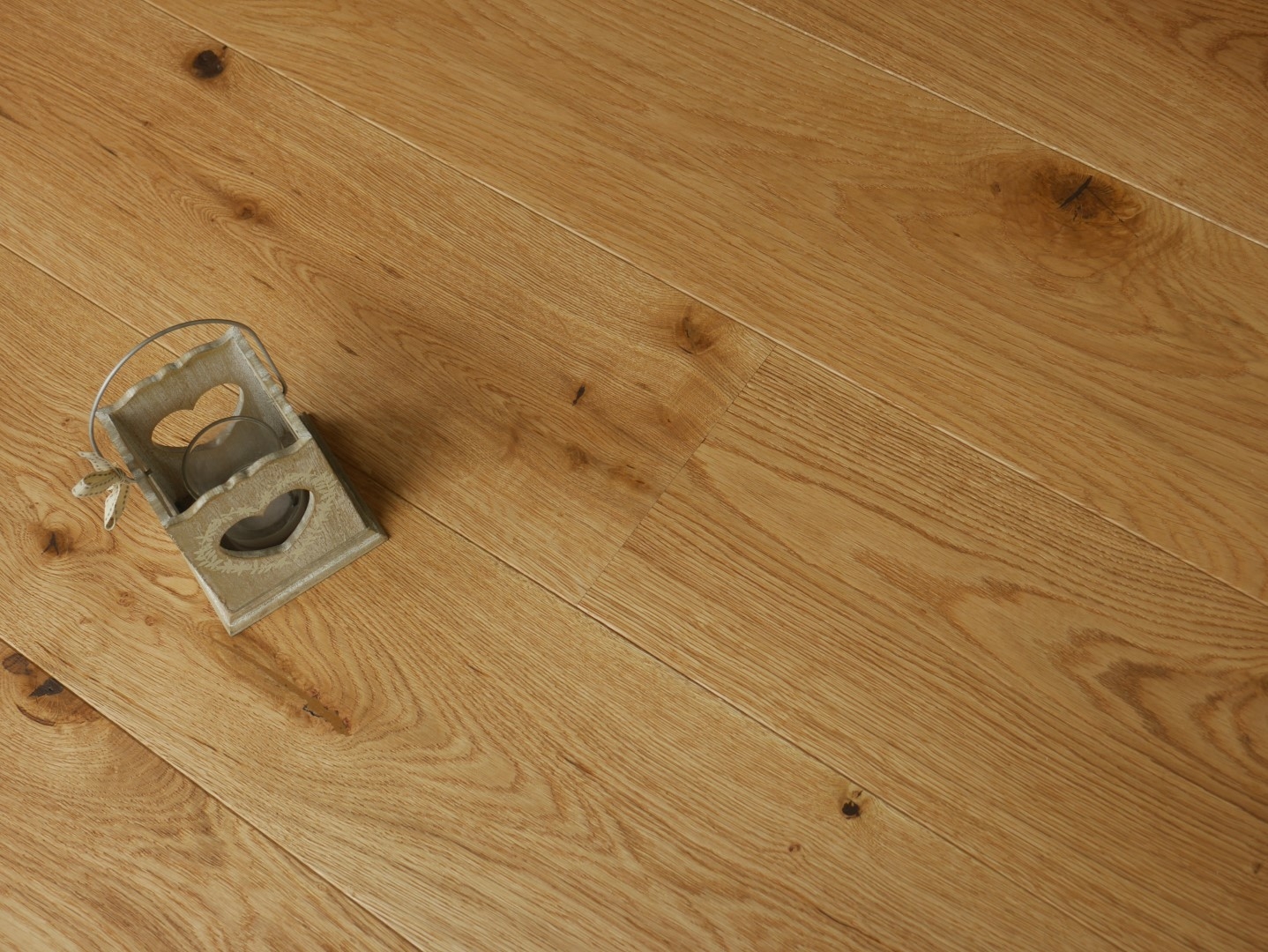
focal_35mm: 54
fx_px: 1979
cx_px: 634
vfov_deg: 27.1
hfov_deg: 35.5
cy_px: 476
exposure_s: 1/80
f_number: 5.3
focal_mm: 27
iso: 200
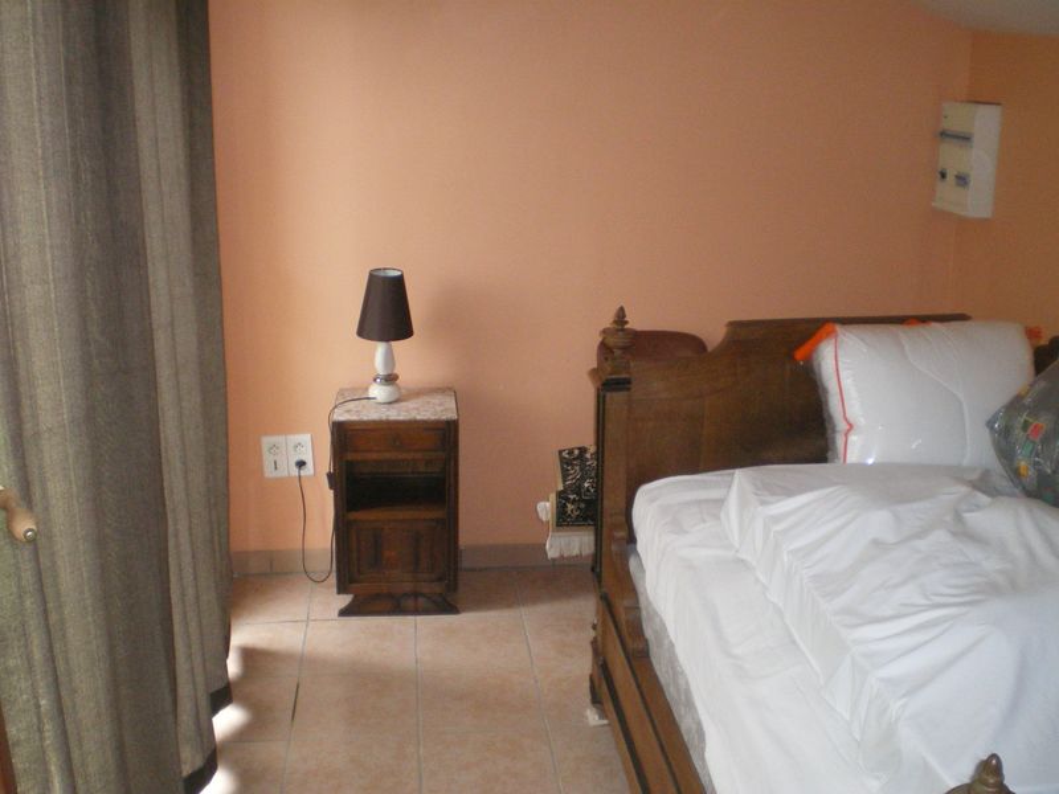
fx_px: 1163
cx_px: 530
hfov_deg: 49.0
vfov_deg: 37.7
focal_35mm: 38
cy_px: 397
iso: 400
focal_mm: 6.3
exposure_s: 1/50
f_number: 3.1
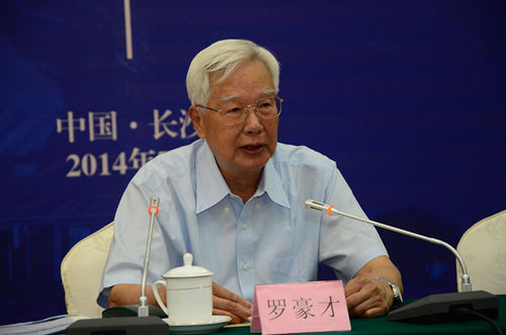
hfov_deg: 14.9
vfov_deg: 9.9
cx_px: 253
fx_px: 1935
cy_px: 168
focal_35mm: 138
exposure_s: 1/40
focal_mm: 92
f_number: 5.6
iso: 800
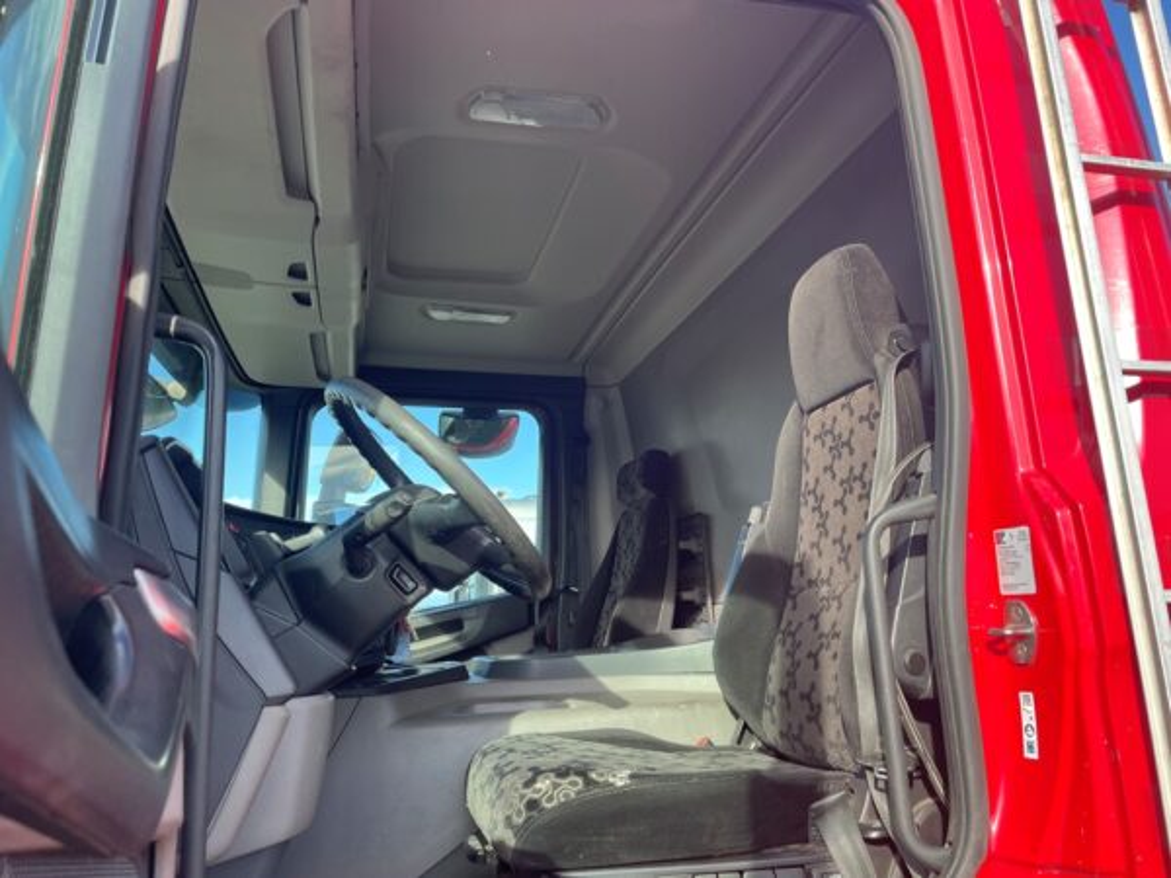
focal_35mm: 26
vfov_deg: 53.1
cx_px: 586
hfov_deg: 67.3
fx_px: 880
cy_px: 439
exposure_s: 1/370
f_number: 1.6
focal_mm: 4.2
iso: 32
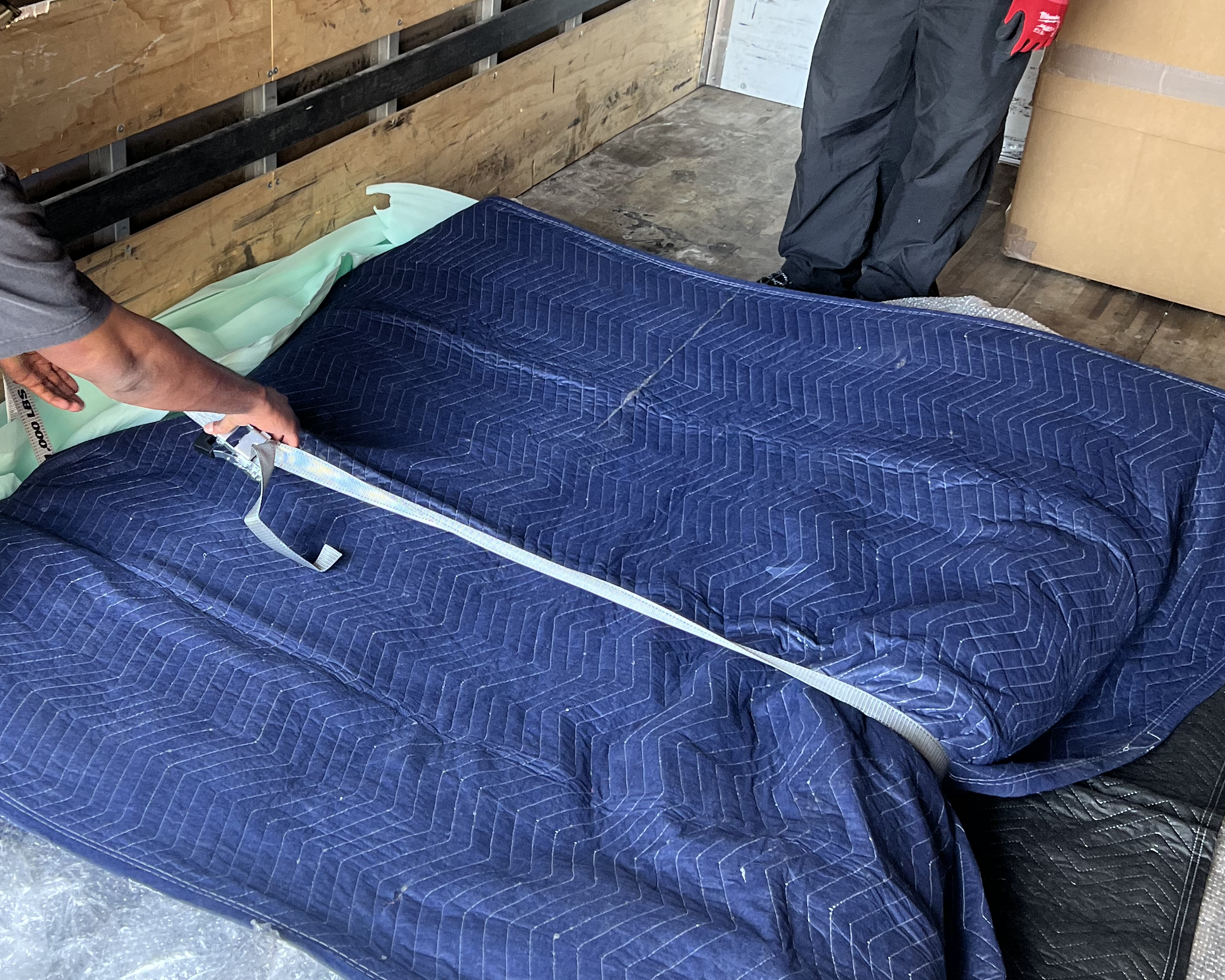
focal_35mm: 45
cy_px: 312
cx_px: 455
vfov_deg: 33.1
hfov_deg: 40.9
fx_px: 1631
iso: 125
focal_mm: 5.7
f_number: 1.5
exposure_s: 1/121
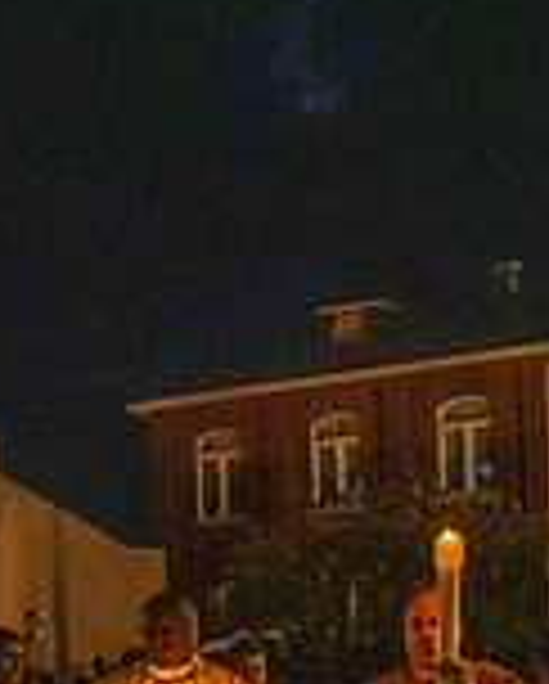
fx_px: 2027
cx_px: 189
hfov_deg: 15.4
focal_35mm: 100
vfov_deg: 18.4
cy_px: 765
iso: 8000
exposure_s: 1/40
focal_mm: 36
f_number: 6.3
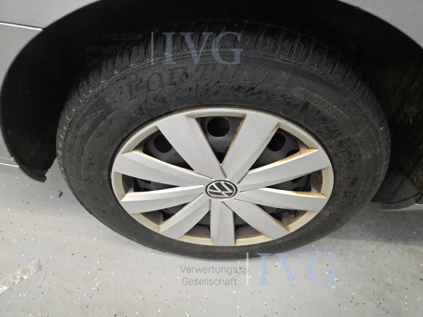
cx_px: 212
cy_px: 158
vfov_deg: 58.9
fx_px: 281
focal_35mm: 23
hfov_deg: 73.9
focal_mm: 6.3
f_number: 1.7
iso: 800
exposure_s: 1/100
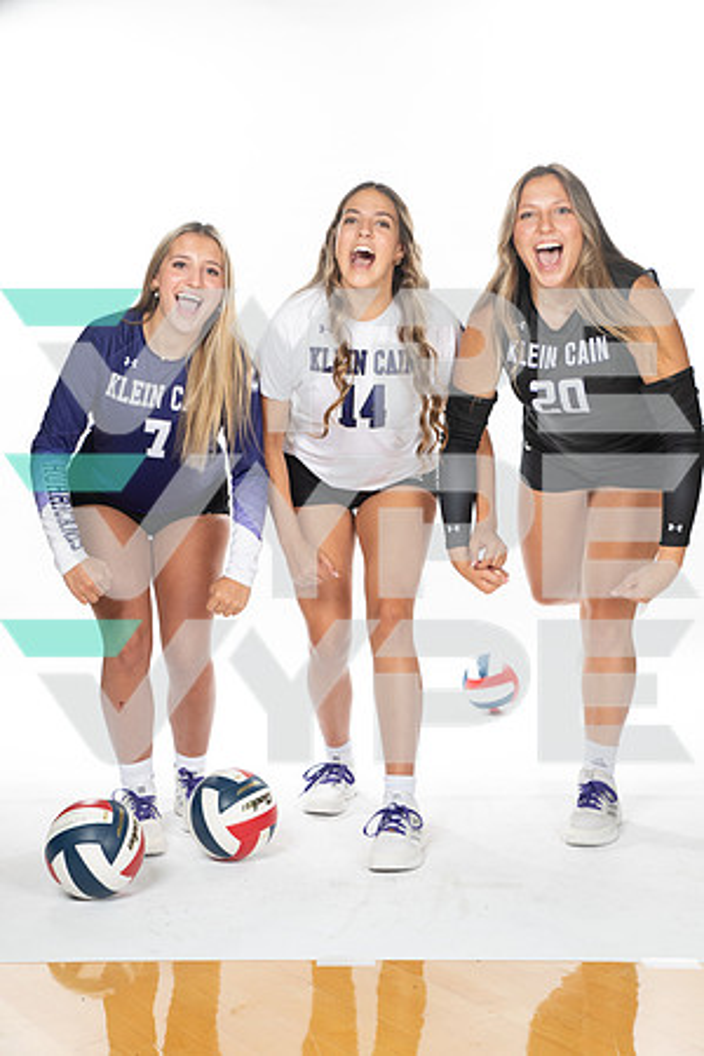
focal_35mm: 56
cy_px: 528
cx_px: 352
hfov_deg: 24.2
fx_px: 1643
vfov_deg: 35.6
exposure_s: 1/320
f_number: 7.1
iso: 800
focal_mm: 56
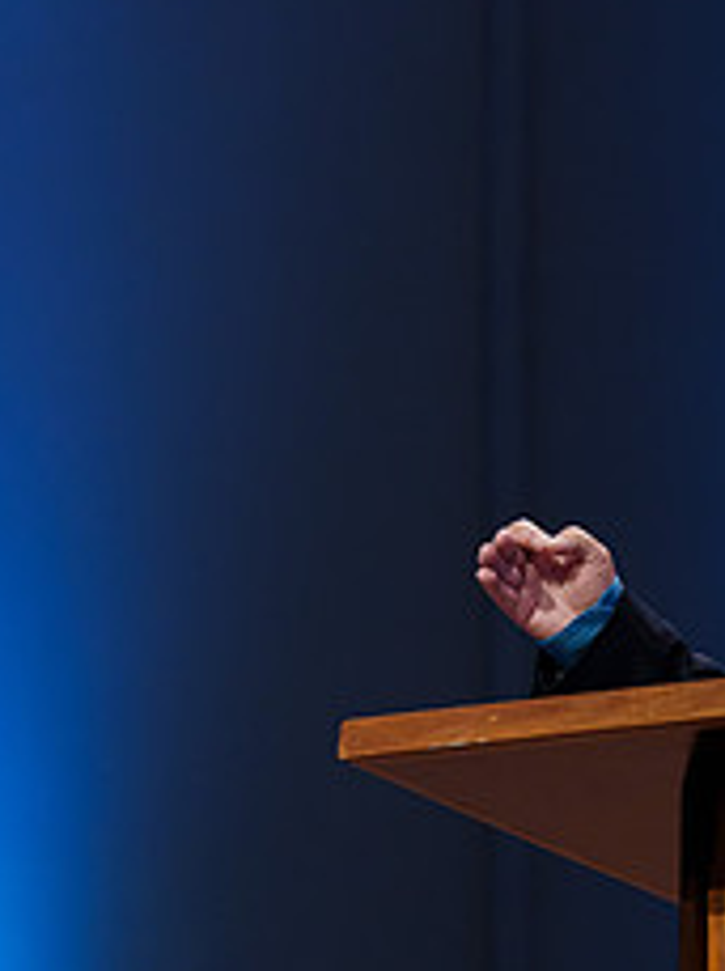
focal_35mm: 294
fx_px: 8233
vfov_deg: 6.7
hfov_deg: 5.0
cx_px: 810
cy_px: 727
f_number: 3.5
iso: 1600
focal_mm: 118
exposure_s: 1/200
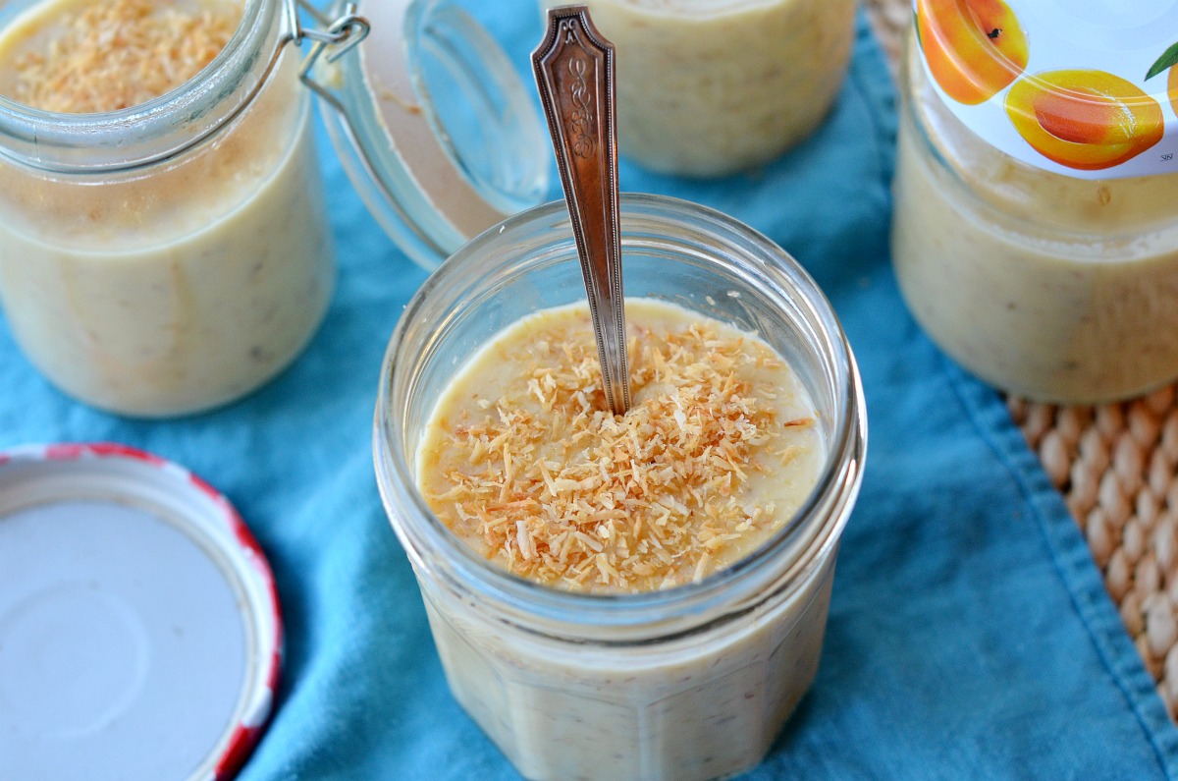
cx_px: 589
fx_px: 2449
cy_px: 390
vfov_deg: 18.1
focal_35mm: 75
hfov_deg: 27.0
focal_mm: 50
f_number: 3.5
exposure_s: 1/125
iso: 500
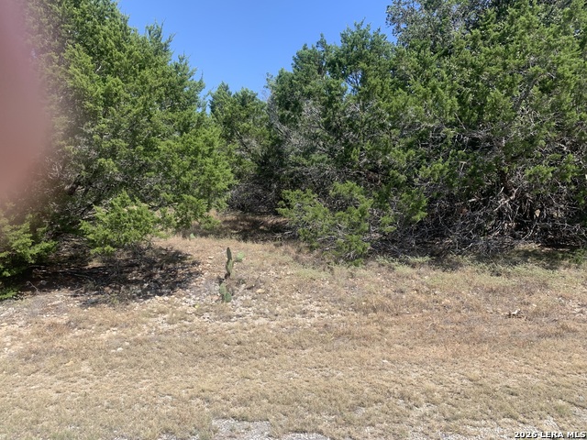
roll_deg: +1.9
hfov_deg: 67.3
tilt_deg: -4.5
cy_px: 220
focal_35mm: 26
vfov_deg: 53.1
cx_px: 294
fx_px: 441
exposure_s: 1/1406
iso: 25
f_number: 1.8
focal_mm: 4.25
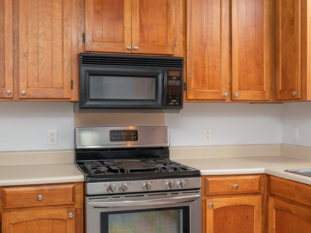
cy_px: 122
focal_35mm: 37
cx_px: 121
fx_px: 329
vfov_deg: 39.0
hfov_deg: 50.2
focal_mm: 29.5
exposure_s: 1/30
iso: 250
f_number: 9
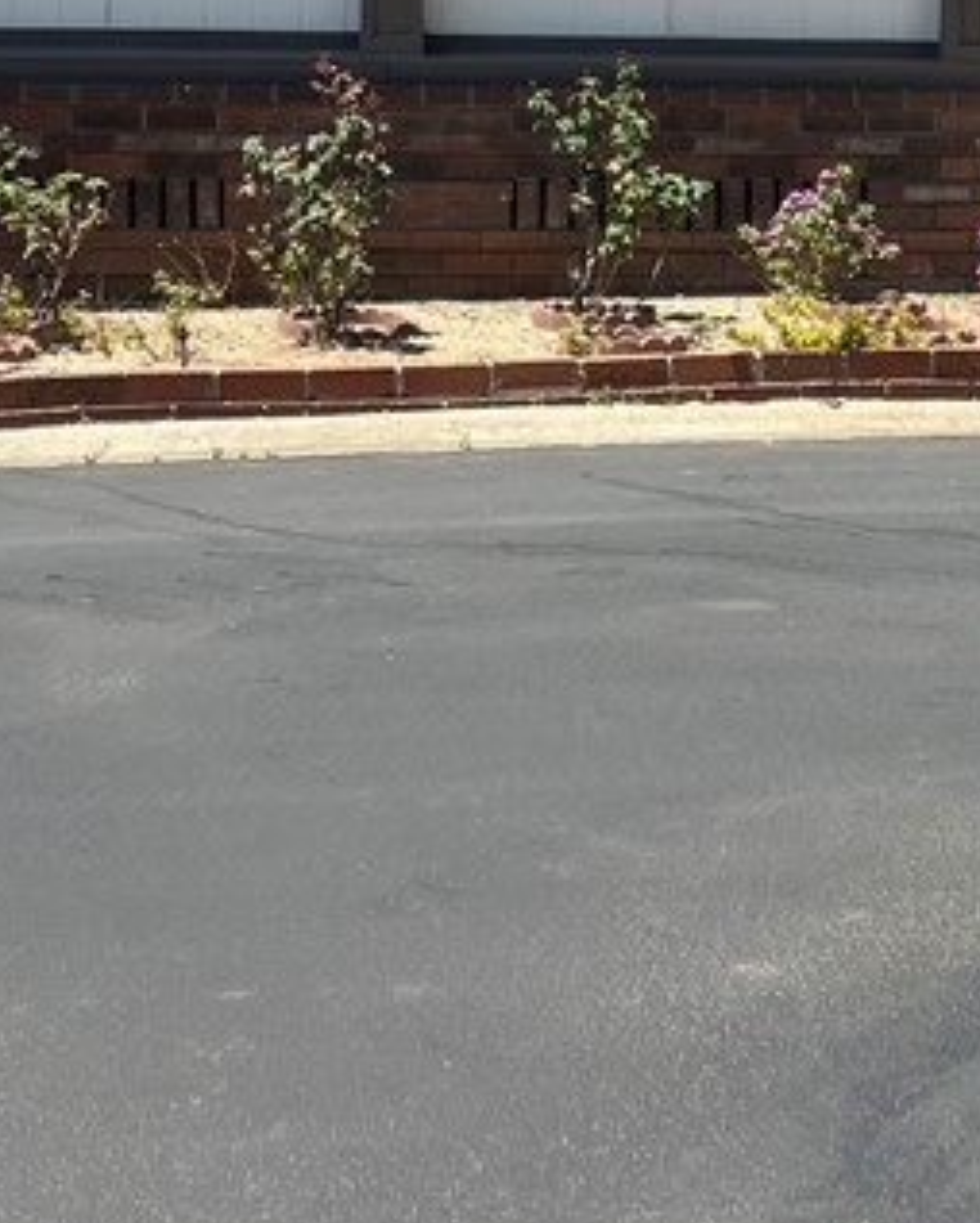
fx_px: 2970
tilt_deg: -4.3
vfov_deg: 22.7
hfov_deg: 18.6
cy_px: 108
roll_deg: -0.3
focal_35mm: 82
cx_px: 779
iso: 50
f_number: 1.5
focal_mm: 5.7
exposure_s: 1/2994
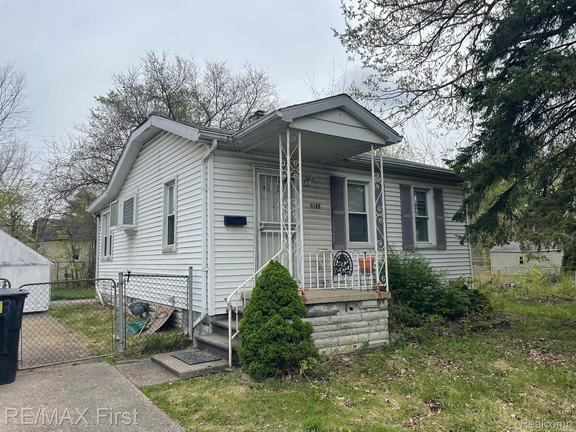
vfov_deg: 53.1
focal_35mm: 26
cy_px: 216
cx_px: 288
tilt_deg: +6.7
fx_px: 433
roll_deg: +1.7
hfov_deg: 67.3
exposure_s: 1/3861
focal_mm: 4.2
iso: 32
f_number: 1.6
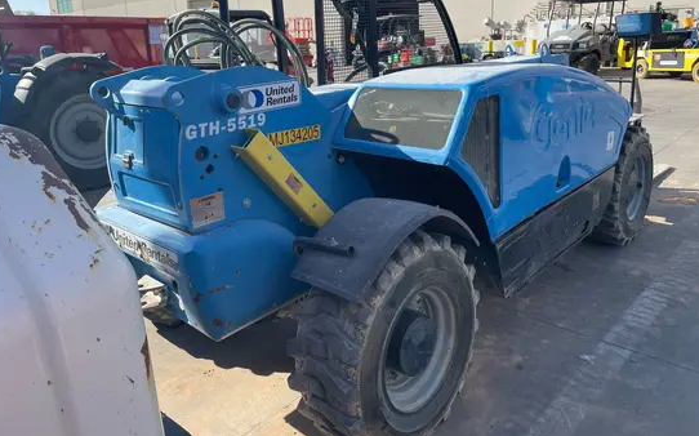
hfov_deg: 66.5
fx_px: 533
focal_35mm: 28
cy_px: 172
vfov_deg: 44.2
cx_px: 348
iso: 32
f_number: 1.6
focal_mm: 4.2
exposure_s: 1/1435
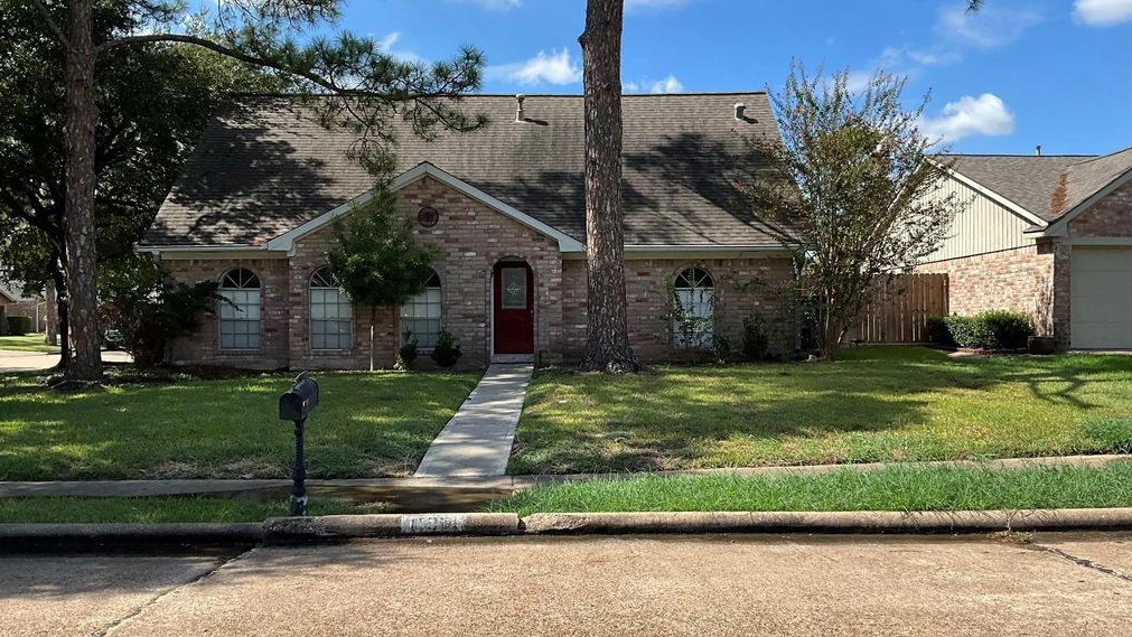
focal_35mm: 32
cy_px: 340
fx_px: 961
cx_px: 562
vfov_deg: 36.7
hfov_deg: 61.0
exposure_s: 1/1195
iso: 25
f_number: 1.8
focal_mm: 3
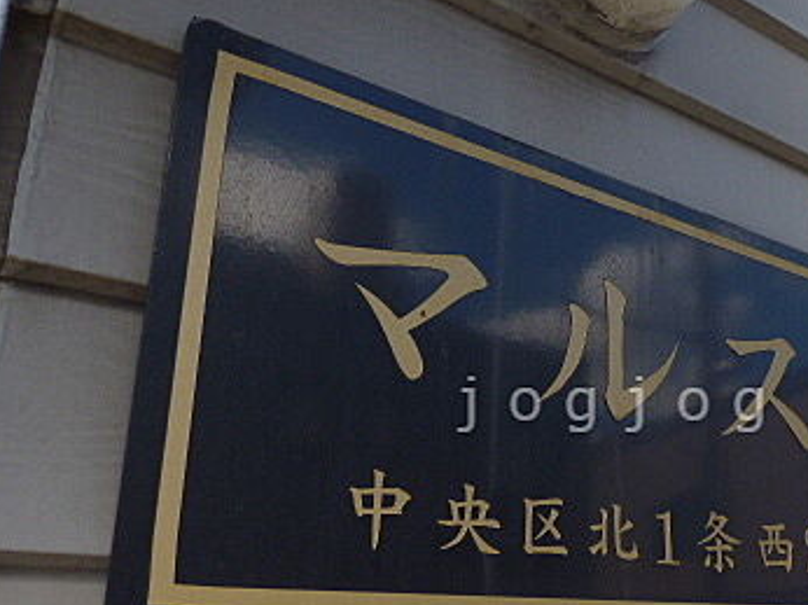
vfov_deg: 38.2
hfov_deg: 48.0
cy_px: 404
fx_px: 863
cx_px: 617
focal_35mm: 37
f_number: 2.8
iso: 100
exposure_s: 1/1000
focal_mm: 3.58
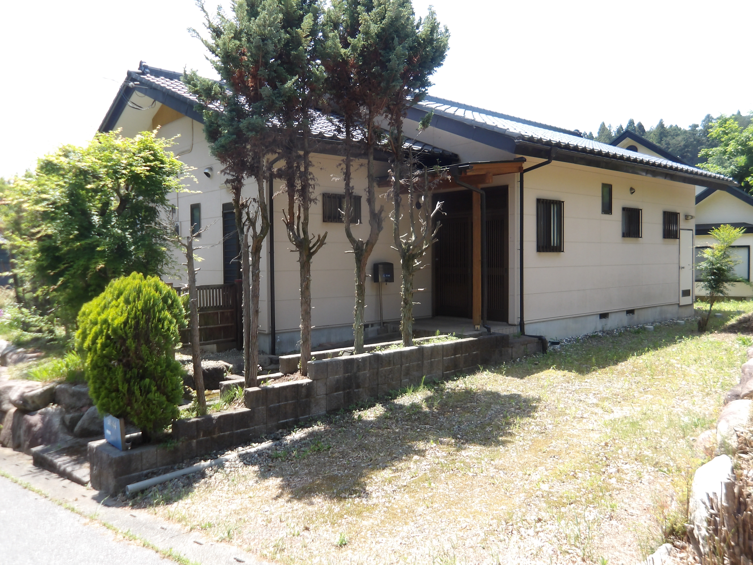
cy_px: 282
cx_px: 376
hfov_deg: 65.3
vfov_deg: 51.4
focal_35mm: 27
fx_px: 587
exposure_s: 1/377
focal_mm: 4.9
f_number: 3
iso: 100
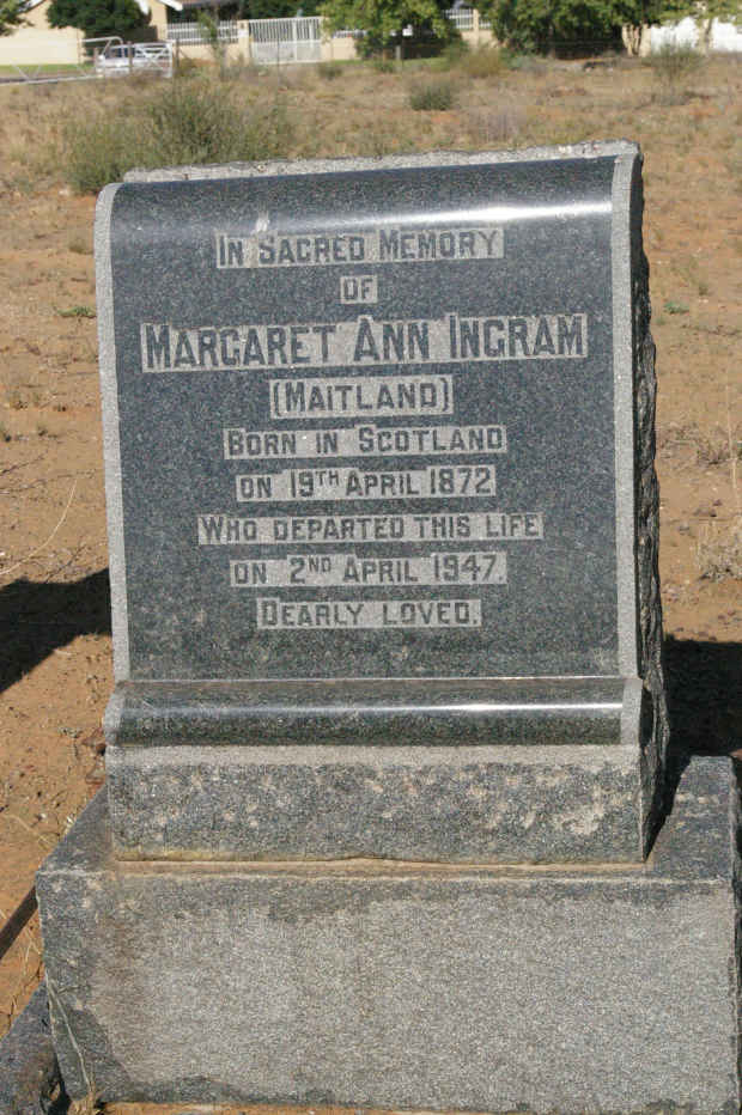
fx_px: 1858
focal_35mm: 60
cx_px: 371
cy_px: 558
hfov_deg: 22.6
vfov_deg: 33.4
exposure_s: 1/3000
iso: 3200
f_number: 13
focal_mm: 40
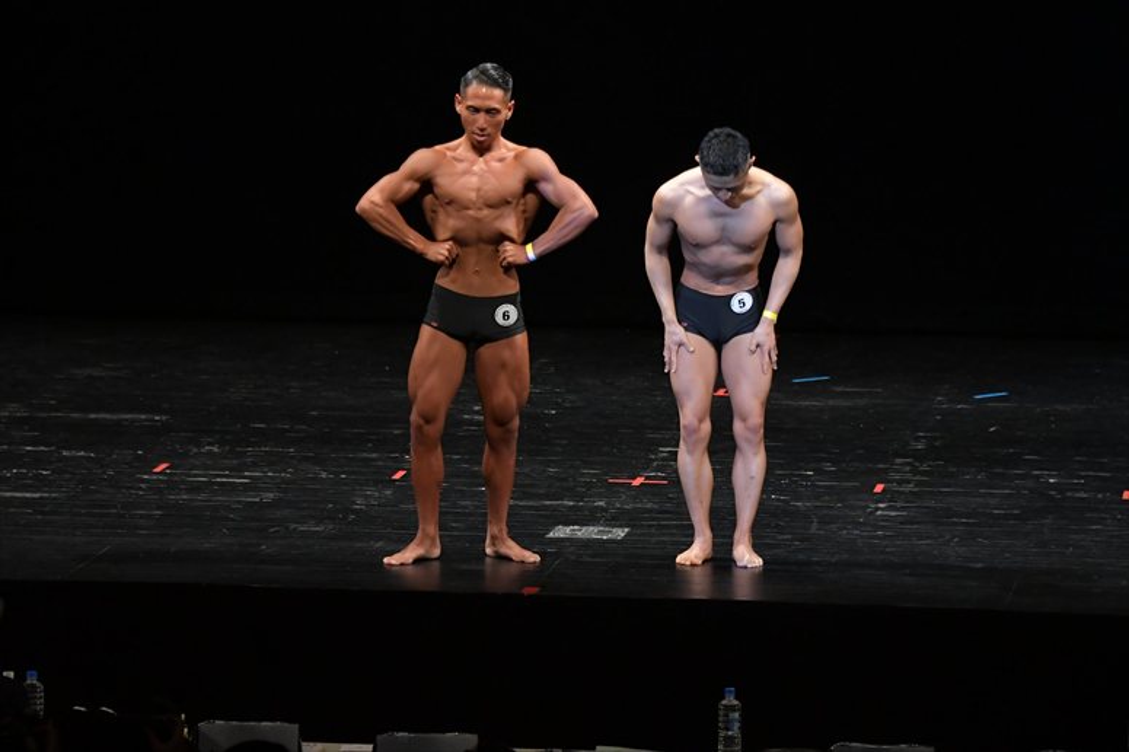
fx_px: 6332
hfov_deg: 10.2
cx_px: 564
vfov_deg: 6.8
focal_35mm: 202
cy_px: 376
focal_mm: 135
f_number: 5.6
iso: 3200
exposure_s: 1/400
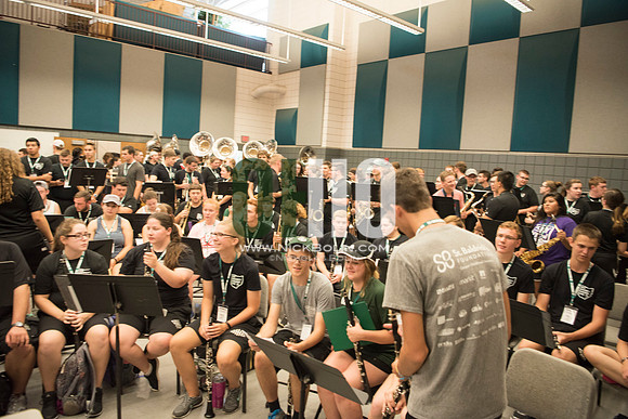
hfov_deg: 73.7
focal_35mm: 24
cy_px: 210
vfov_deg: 53.2
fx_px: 419
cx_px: 314
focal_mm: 24
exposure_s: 1/200
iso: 2500
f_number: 3.2
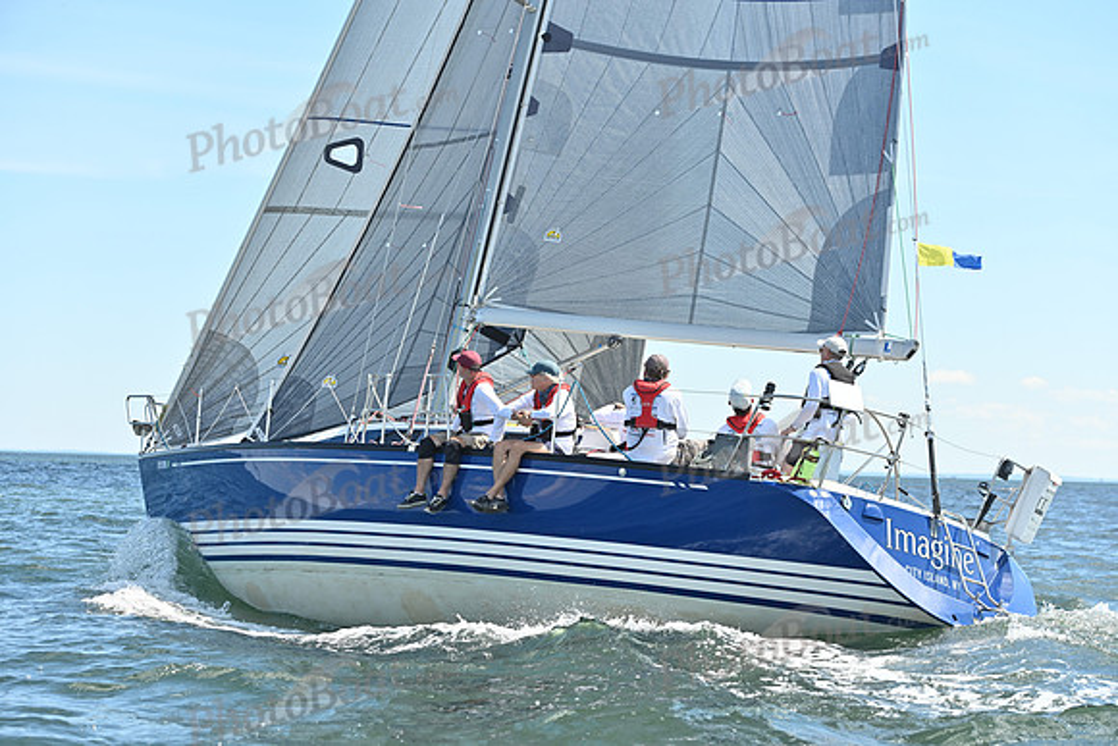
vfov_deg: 15.9
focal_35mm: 86
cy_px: 373
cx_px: 559
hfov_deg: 23.6
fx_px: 2671
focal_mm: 86
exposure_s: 1/1250
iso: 250
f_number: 5
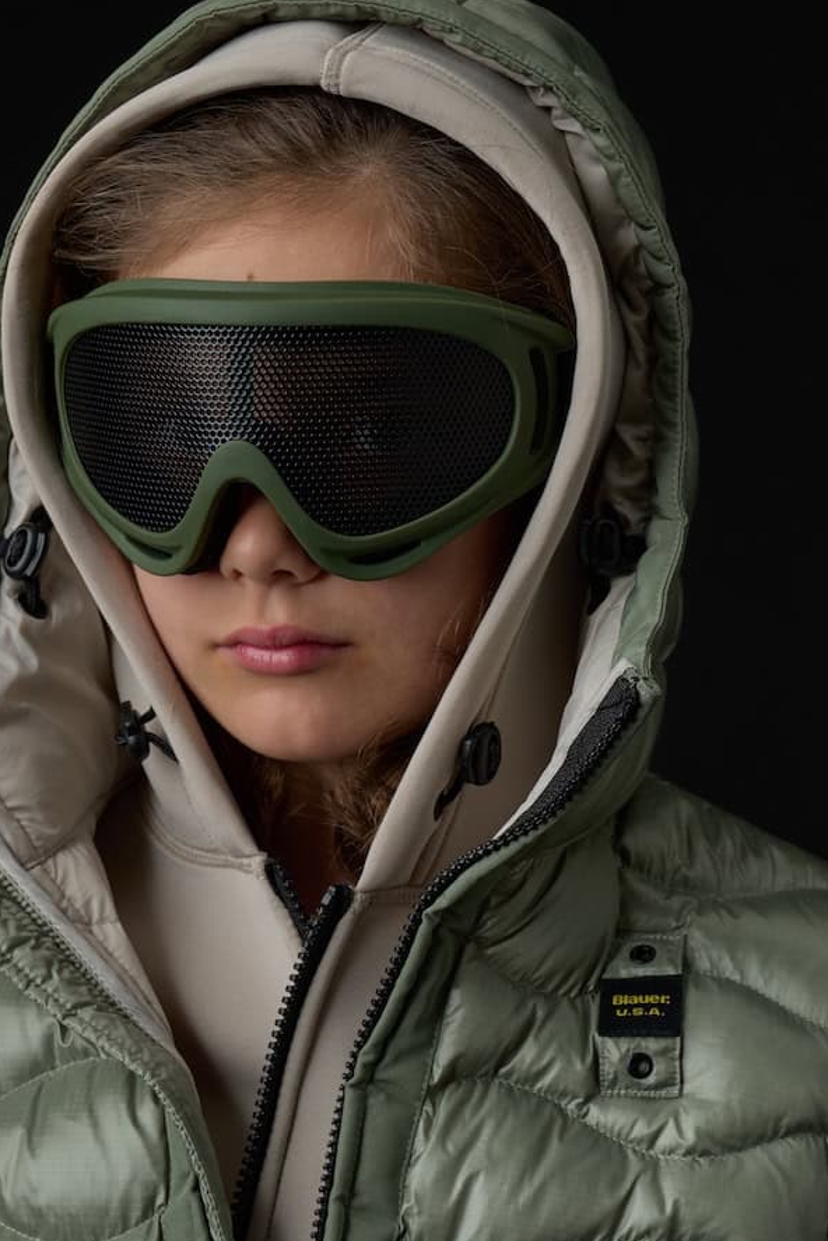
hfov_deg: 9.7
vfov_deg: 14.4
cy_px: 1000
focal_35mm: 142
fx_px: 4895
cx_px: 415
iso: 100
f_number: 11
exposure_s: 1/160
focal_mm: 84
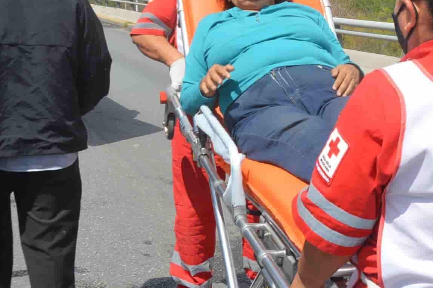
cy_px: 11
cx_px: 308
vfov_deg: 18.7
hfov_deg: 28.2
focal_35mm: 71
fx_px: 853
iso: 100
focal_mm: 18
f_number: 9
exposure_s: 1/320
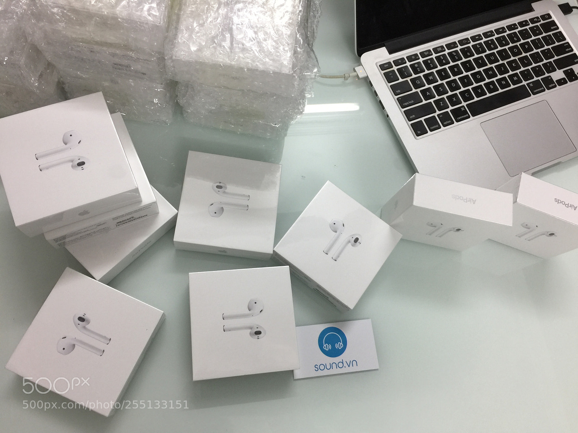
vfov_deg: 48.2
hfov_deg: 61.7
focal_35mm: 29
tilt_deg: -69.5
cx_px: 289
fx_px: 484
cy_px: 216
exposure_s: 1/17
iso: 50
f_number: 2.2
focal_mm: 4.15
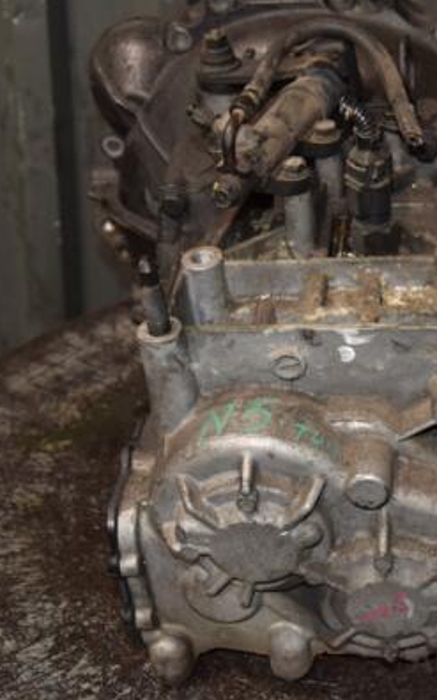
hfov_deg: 19.7
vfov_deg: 31.5
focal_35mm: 65
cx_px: 377
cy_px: 351
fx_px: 1238
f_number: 5
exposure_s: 1/60
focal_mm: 28
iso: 800
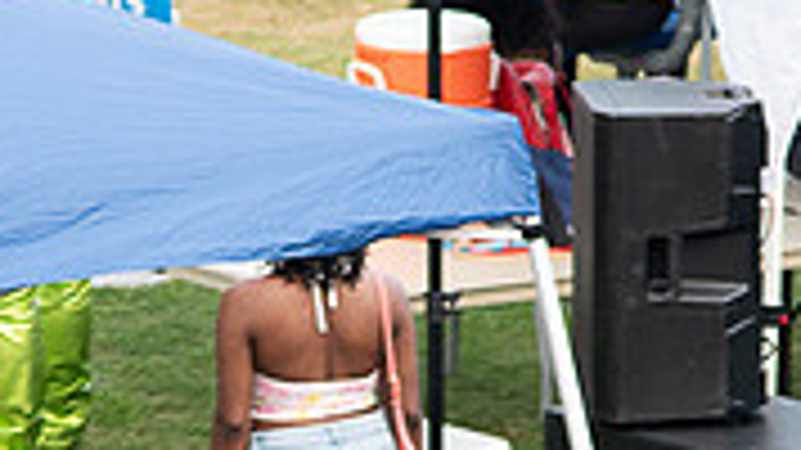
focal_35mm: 695
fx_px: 14757
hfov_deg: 3.1
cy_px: 399
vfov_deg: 1.7
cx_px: 294
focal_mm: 110
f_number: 4
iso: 400
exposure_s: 1/200
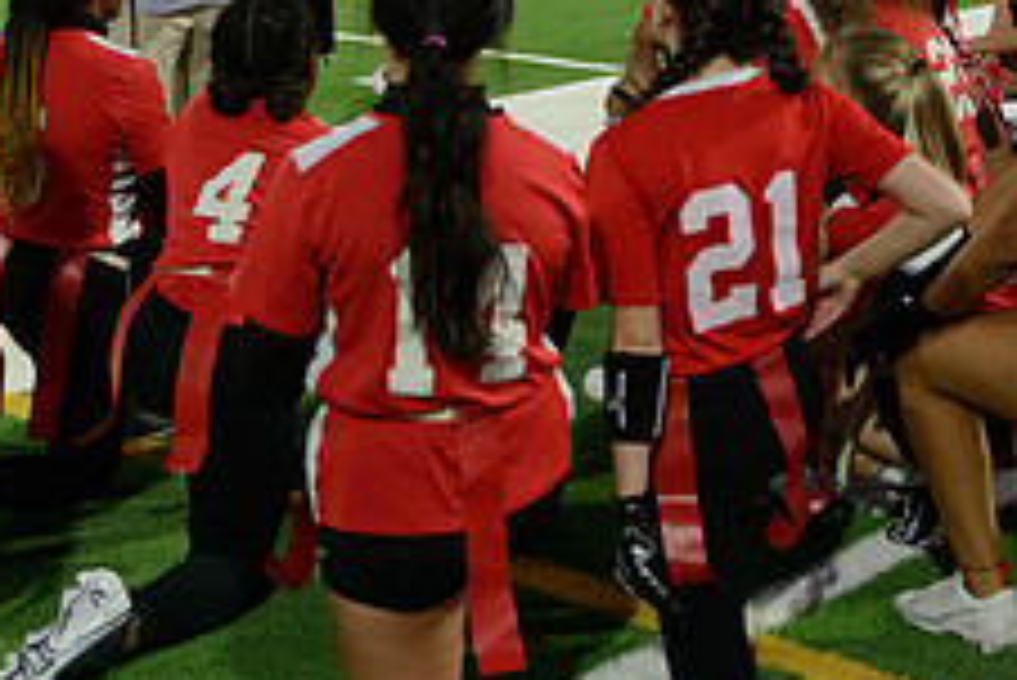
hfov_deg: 24.7
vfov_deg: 16.6
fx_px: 2318
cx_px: 454
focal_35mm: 82
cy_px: 173
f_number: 2.8
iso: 3200
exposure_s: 1/640
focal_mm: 32
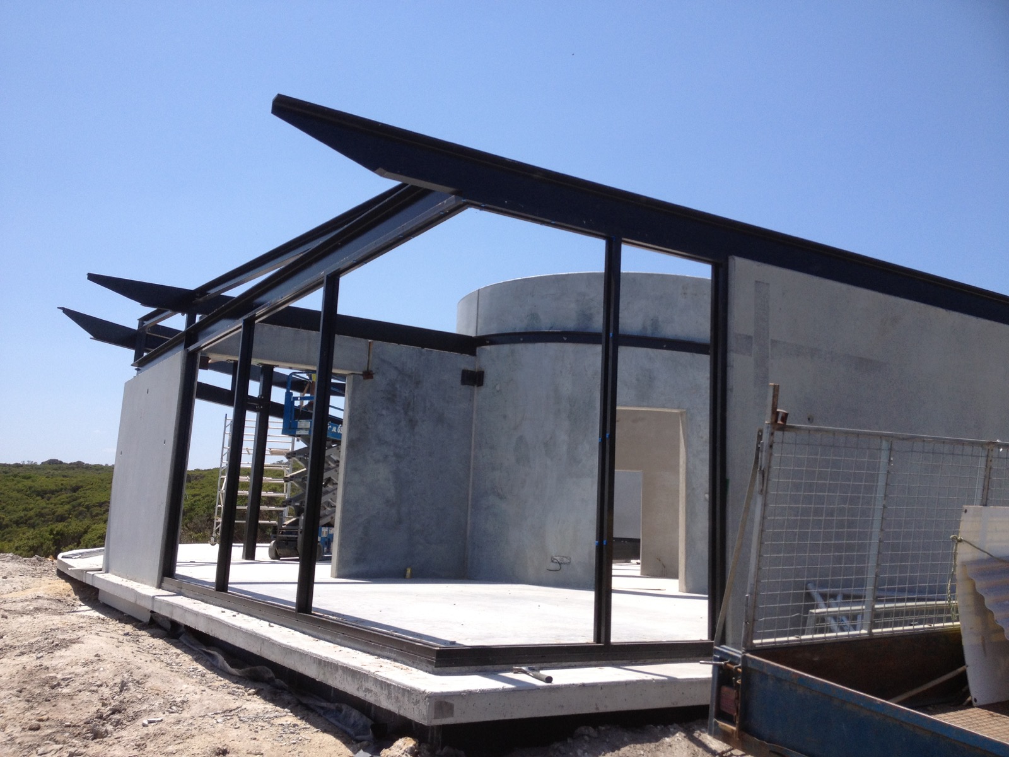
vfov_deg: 40.7
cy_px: 378
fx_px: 1020
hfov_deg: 52.6
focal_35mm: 35
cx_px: 504
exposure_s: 1/1623
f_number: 2.4
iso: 64
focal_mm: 4.28
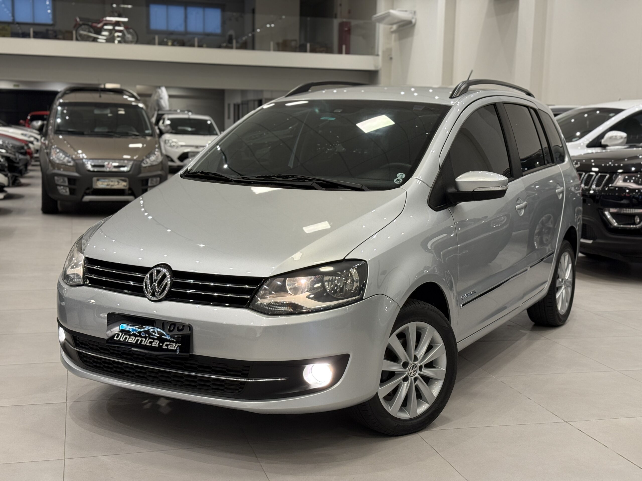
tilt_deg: -7.0
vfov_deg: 30.3
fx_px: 890
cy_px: 240
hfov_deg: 39.7
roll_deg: -1.4
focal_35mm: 48
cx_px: 321
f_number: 1.78
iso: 160
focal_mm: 6.76
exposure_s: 1/60
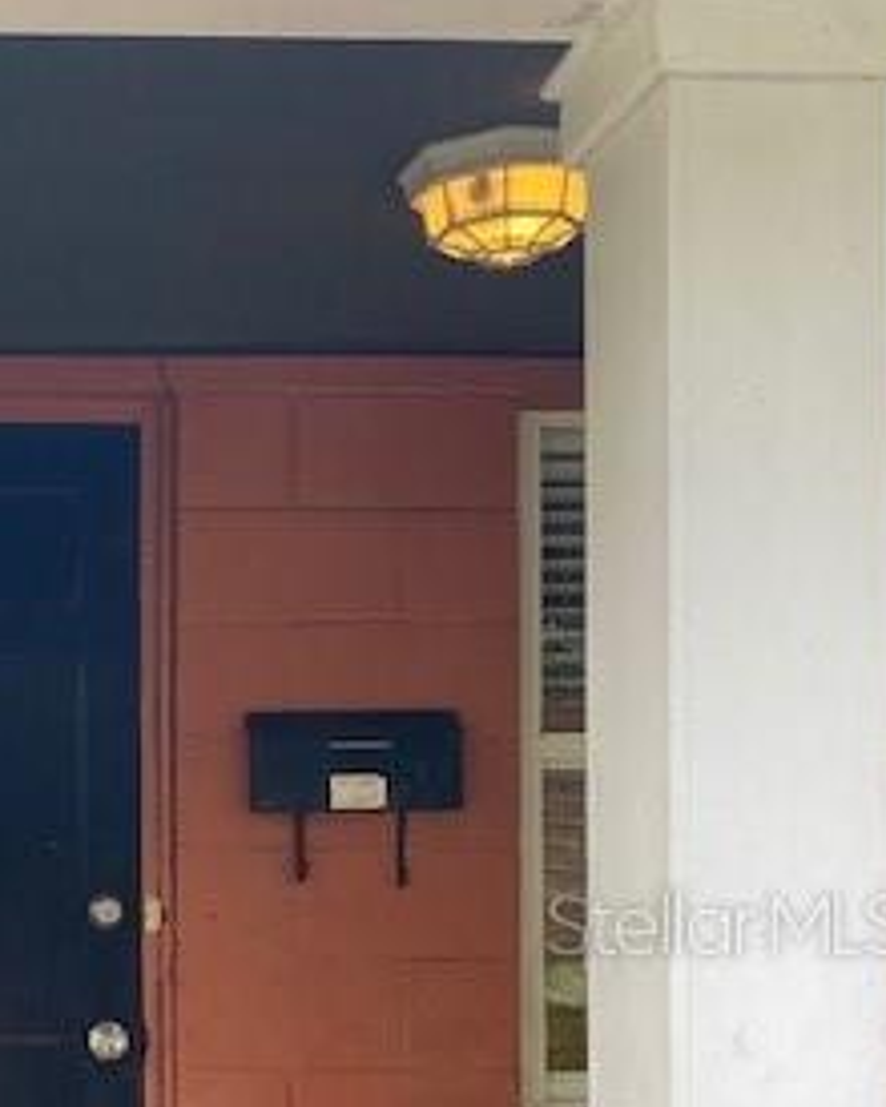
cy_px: 922
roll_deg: +0.5
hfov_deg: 24.4
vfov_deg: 31.0
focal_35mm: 59
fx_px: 1934
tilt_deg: +1.0
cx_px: -40
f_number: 1.8
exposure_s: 1/122
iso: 64
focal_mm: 4.25
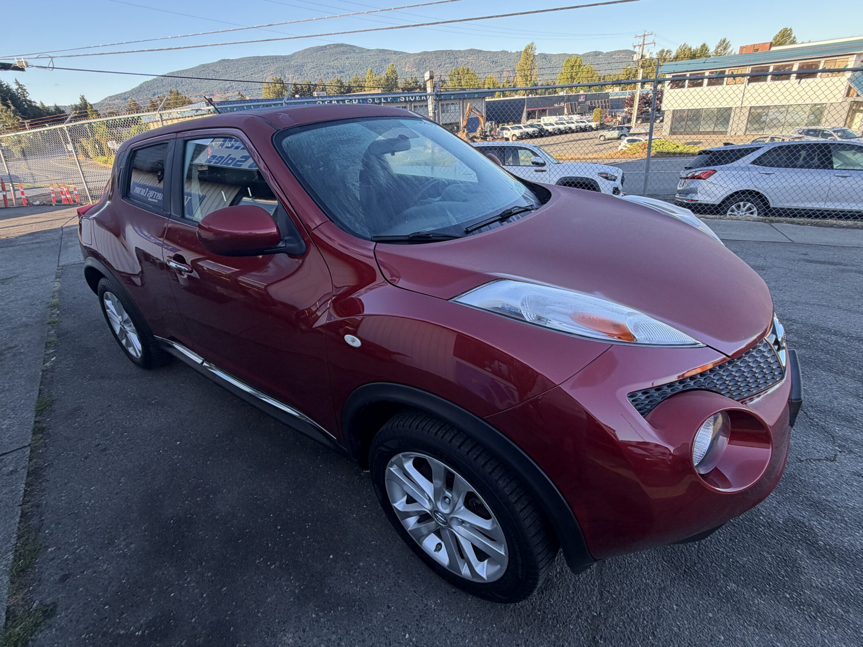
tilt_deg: -24.8
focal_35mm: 17
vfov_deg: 74.6
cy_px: 295
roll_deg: +5.1
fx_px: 424
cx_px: 438
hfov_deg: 91.0
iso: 40
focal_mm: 2.22
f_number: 2.2
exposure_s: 1/219
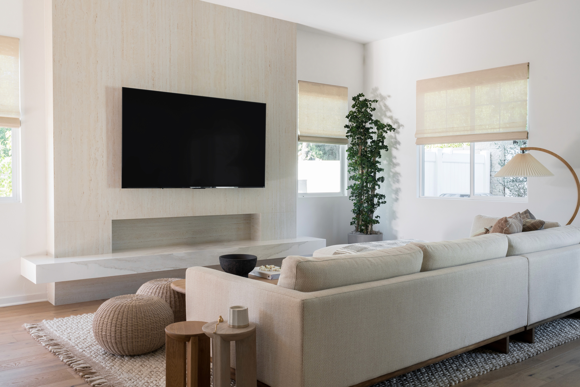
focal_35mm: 33
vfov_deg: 40.0
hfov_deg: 57.2
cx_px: 290
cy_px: 194
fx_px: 532
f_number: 11
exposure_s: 1/8
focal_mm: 33
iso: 400
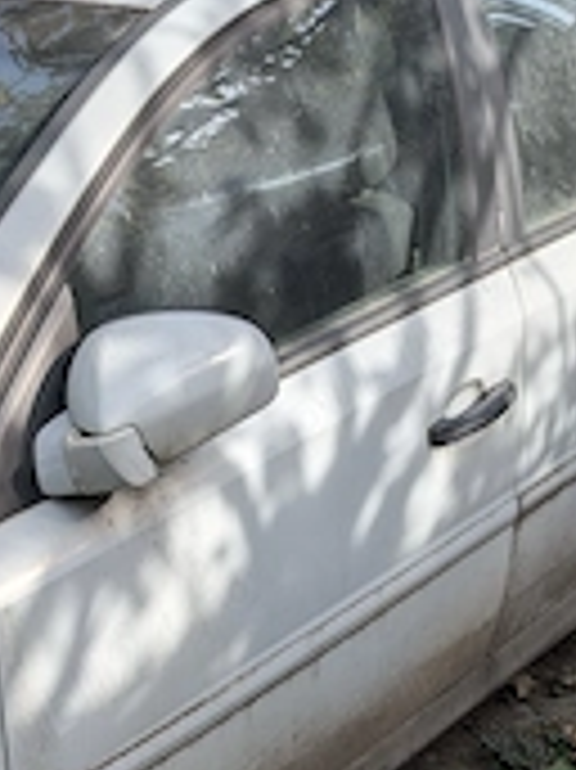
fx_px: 1244
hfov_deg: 26.1
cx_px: 270
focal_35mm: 56
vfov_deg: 32.0
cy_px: 747
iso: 47
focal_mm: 6.81
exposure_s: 1/1300
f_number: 1.85
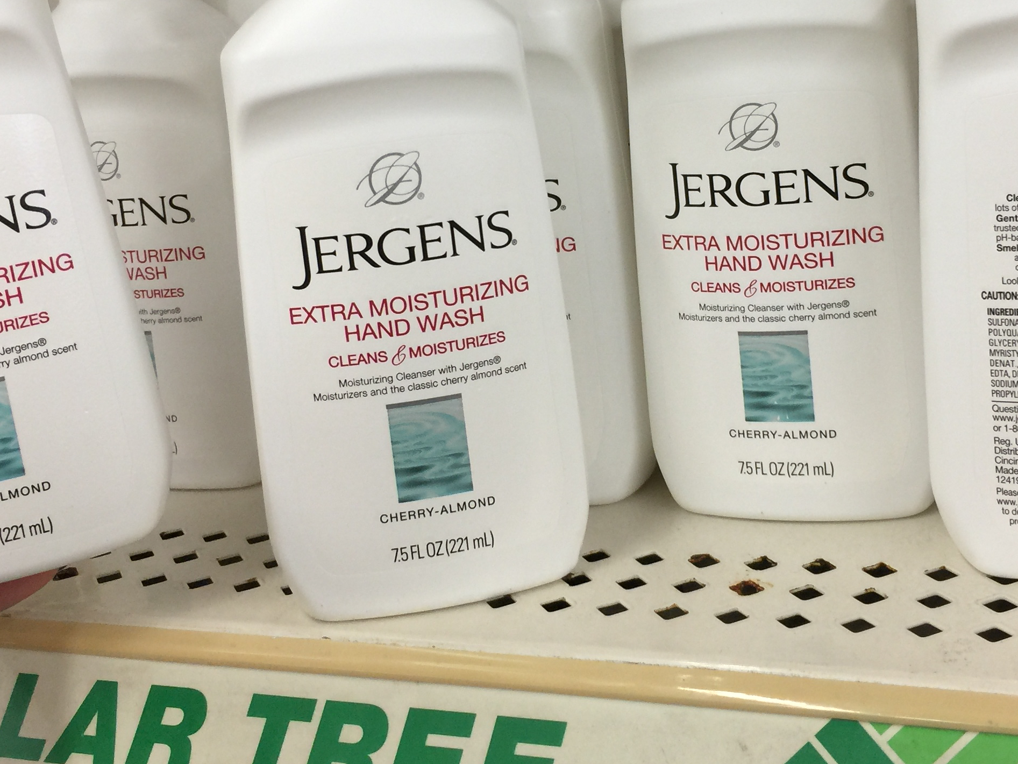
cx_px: 556
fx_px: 1471
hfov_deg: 38.2
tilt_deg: -9.5
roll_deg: +5.4
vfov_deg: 28.8
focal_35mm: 50
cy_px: 218
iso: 40
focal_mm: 4.15
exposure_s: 1/30
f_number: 2.2
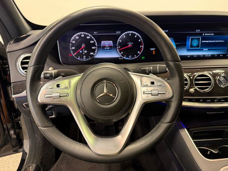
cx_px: 114
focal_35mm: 24
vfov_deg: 56.8
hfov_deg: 71.6
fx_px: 158
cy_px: 86
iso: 200
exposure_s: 1/60
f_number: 1.78
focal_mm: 6.76
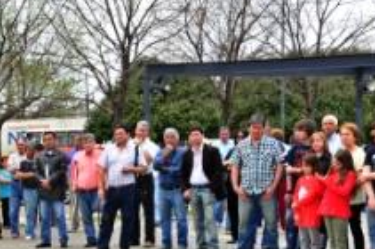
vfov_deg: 15.1
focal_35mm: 89
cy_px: 245
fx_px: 926
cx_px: 14
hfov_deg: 22.2
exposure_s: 1/125
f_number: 14
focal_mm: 28
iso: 800
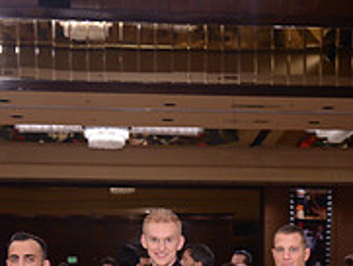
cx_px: 238
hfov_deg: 18.1
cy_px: 359
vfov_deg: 13.2
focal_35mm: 108
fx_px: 1102
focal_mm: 35
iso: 1600
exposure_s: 1/250
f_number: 4
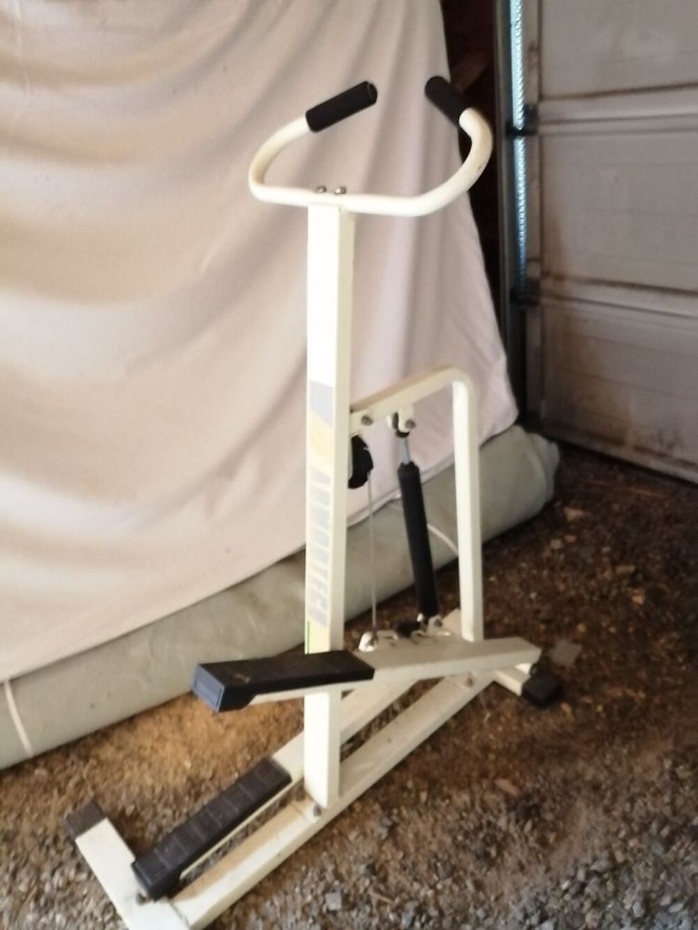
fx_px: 699
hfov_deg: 53.1
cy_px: 465
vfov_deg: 67.3
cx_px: 349
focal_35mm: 26
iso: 640
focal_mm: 3.62
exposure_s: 1/18
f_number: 1.8
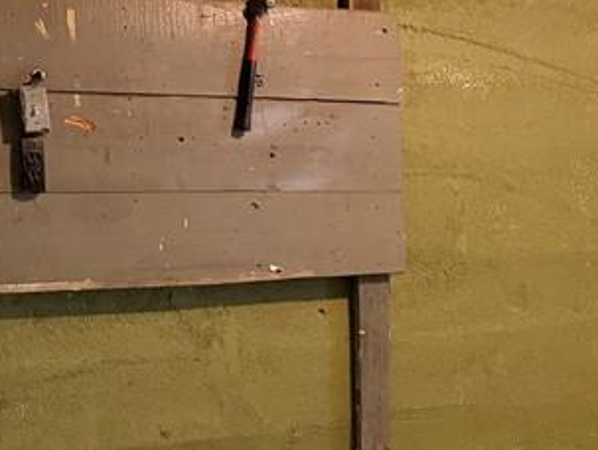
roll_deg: -0.5
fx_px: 1401
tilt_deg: -12.1
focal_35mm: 81
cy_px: 420
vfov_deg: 17.9
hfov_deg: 22.2
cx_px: 728
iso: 640
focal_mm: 6.76
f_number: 1.78
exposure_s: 1/40
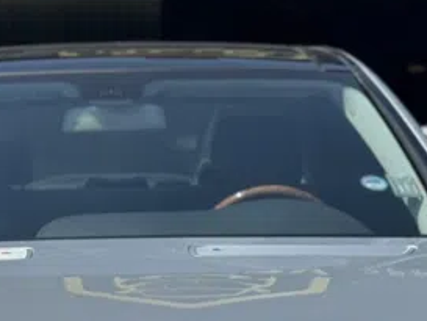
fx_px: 2221
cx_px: 58
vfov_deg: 8.1
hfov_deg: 10.9
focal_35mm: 180
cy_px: 442
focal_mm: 6.76
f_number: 1.78
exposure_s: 1/5848
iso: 64
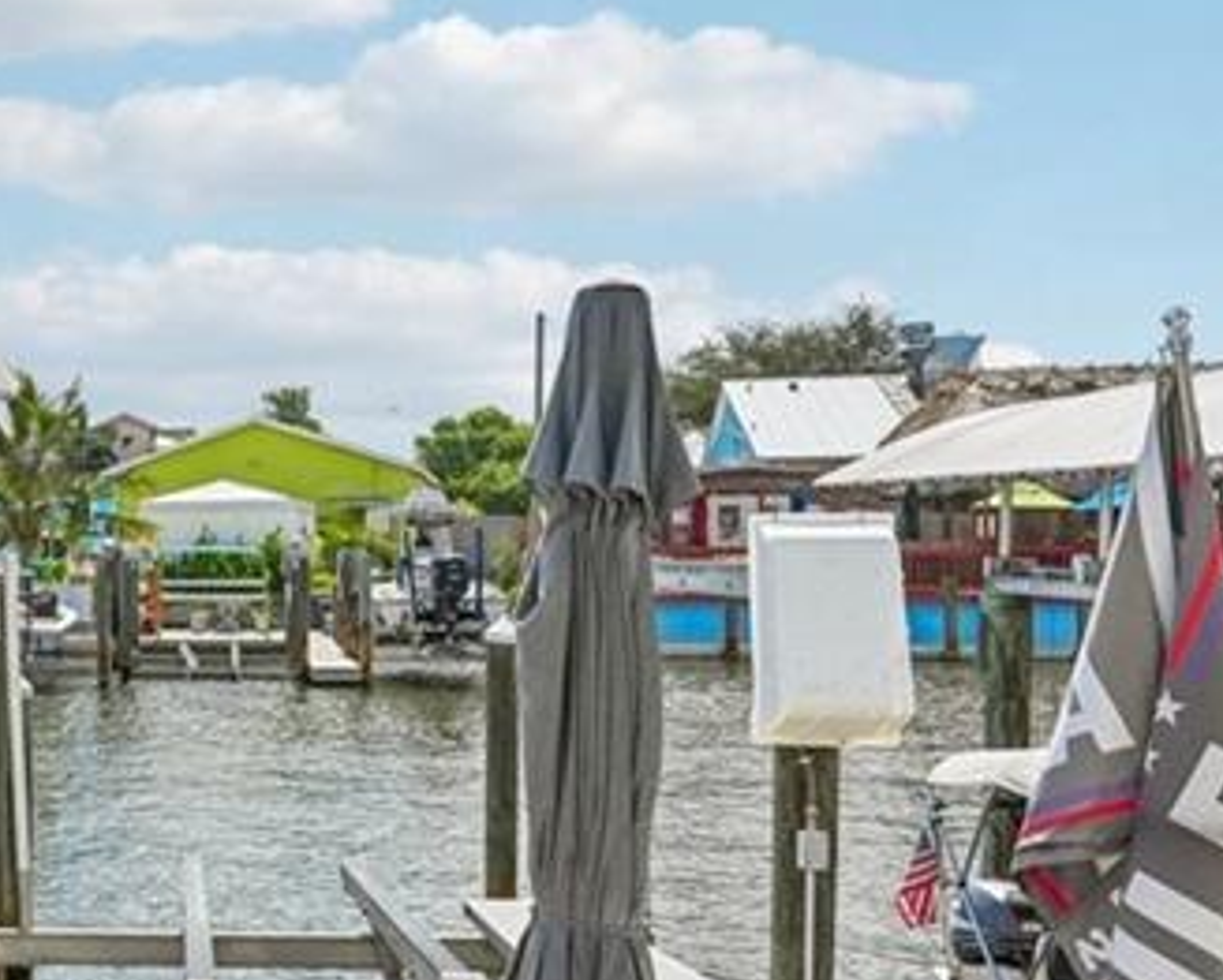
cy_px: 518
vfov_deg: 32.1
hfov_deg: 34.7
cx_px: -82
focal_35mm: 47
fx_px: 1702
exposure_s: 1/2500
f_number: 8
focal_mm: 16
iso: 400
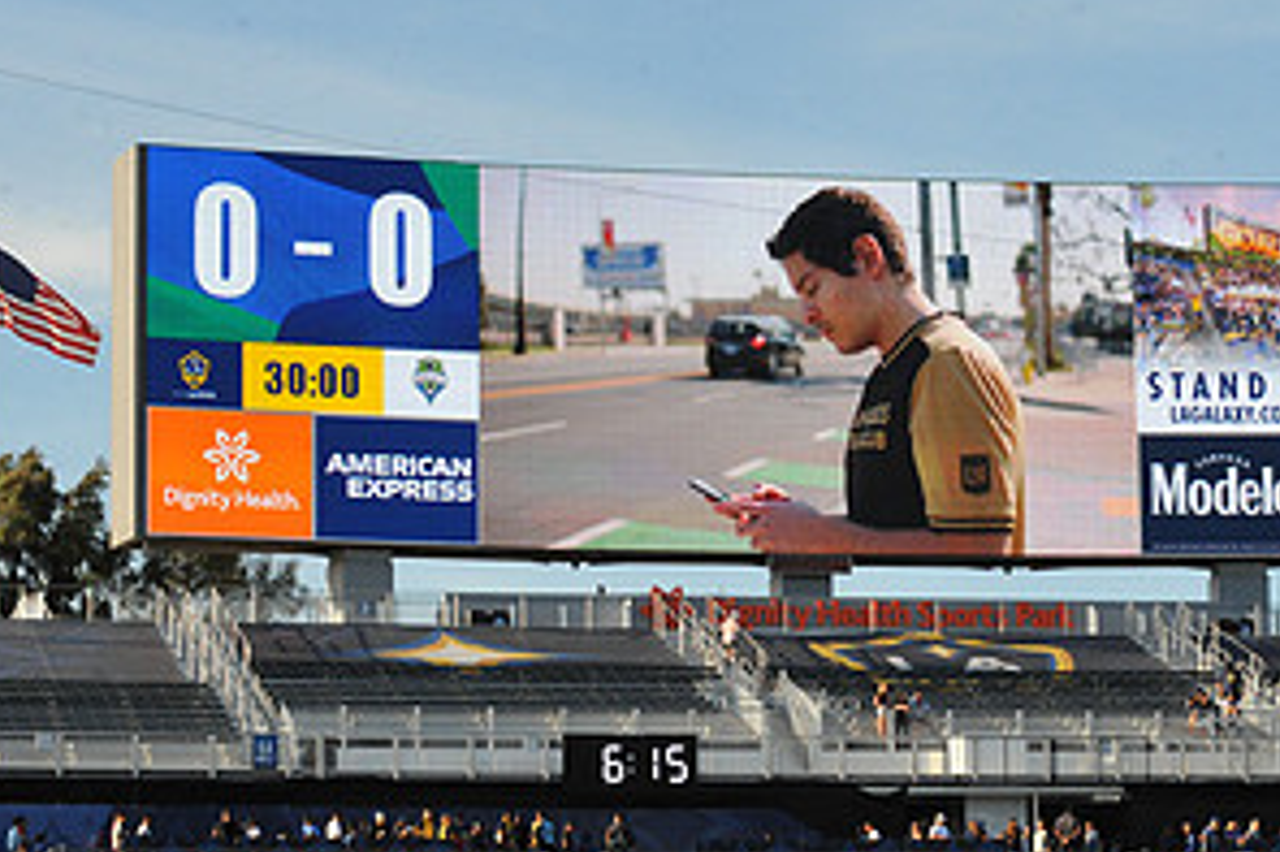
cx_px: 817
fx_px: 5579
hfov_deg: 13.1
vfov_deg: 8.7
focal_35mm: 157
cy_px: 376
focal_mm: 80
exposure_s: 1/1000
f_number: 16
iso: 1600
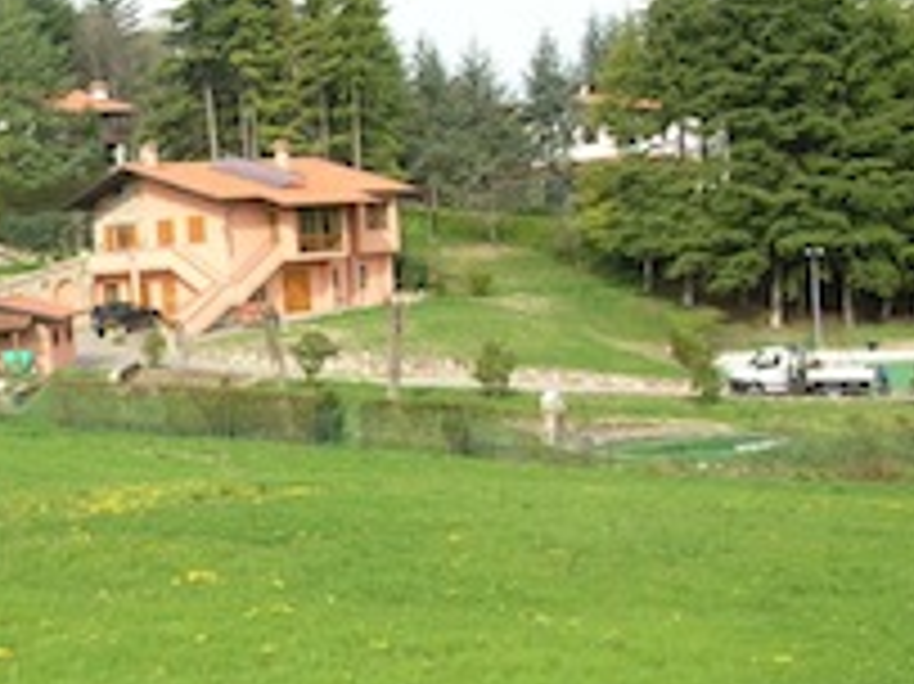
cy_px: 418
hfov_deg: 30.3
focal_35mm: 62
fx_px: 1636
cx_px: 153
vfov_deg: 23.6
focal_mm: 6
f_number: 3.7
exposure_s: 1/233
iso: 50
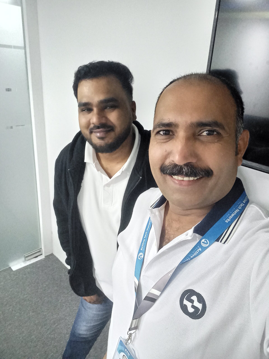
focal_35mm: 25
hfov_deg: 54.9
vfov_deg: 69.4
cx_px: 134
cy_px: 180
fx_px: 259
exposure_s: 1/25
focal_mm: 3.75
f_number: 2.2
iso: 800
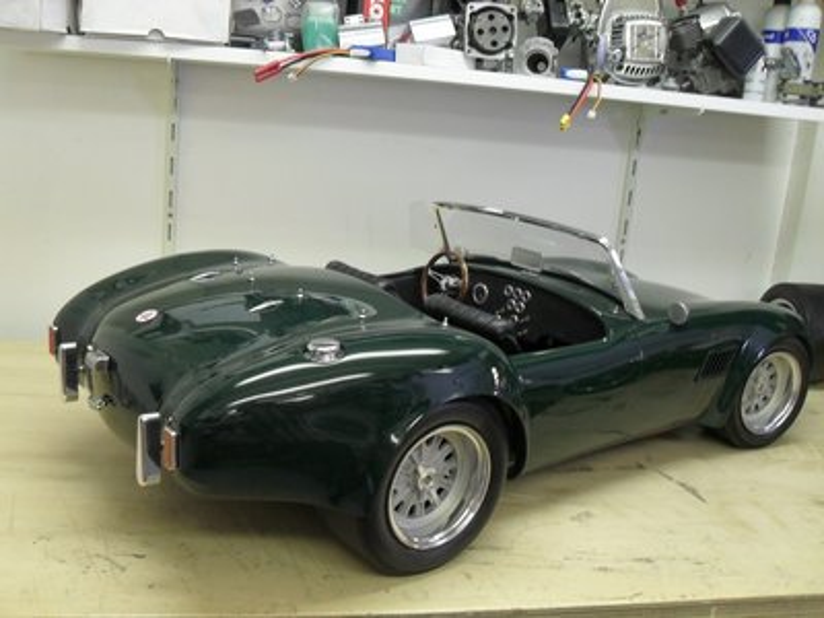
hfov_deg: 52.6
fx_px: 833
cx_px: 412
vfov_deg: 40.7
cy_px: 309
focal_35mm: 35
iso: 160
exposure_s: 1/30
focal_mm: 6.2
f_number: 2.8
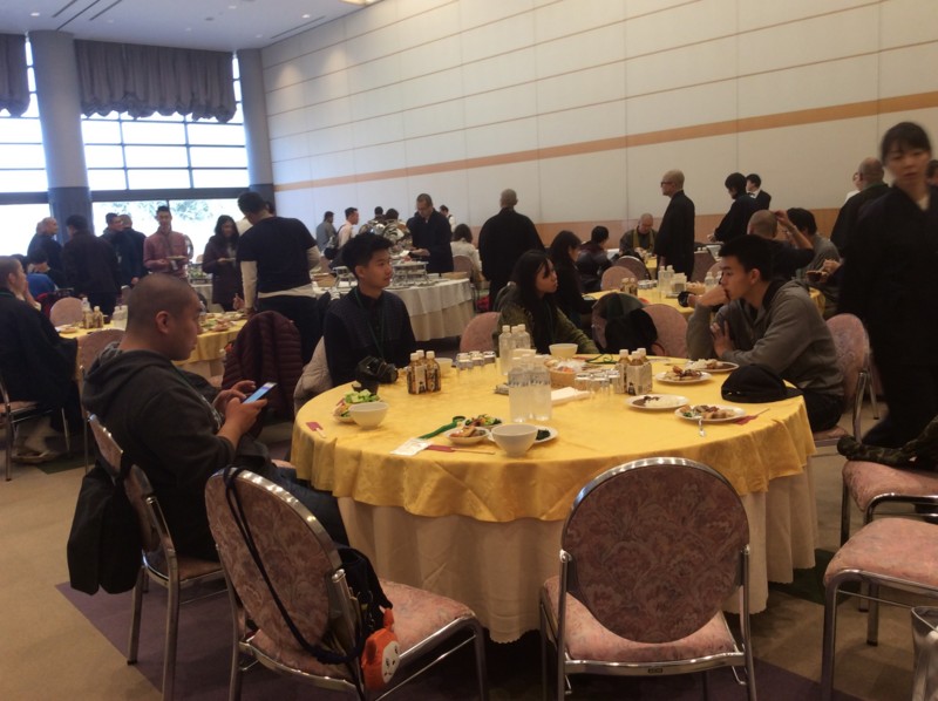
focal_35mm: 32
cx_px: 469
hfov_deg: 56.9
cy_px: 350
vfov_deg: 44.1
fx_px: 866
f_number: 2.4
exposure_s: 1/40
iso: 40
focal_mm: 3.3
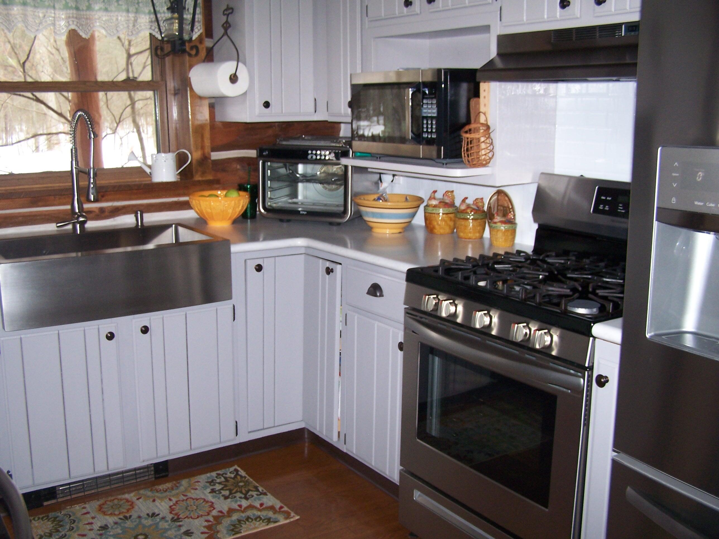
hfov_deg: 49.0
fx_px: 789
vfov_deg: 37.7
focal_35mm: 38
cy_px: 270
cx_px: 360
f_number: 2.8
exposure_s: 1/60
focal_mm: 6.3
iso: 140
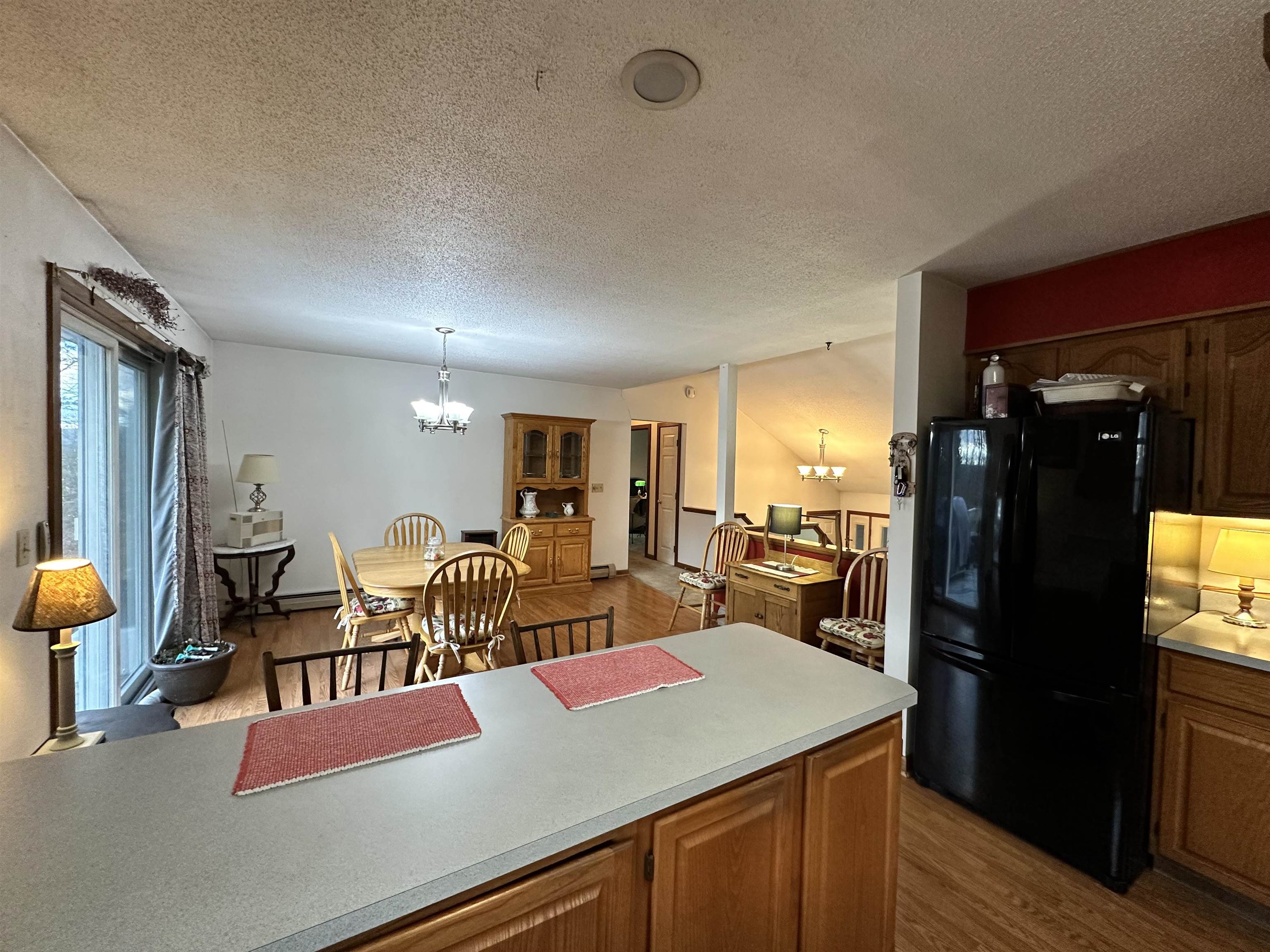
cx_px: 635
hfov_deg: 102.1
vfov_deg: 85.7
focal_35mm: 14
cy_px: 476
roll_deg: -1.1
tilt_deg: -1.0
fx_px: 514
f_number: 2.2
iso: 320
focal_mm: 2.22
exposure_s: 1/120
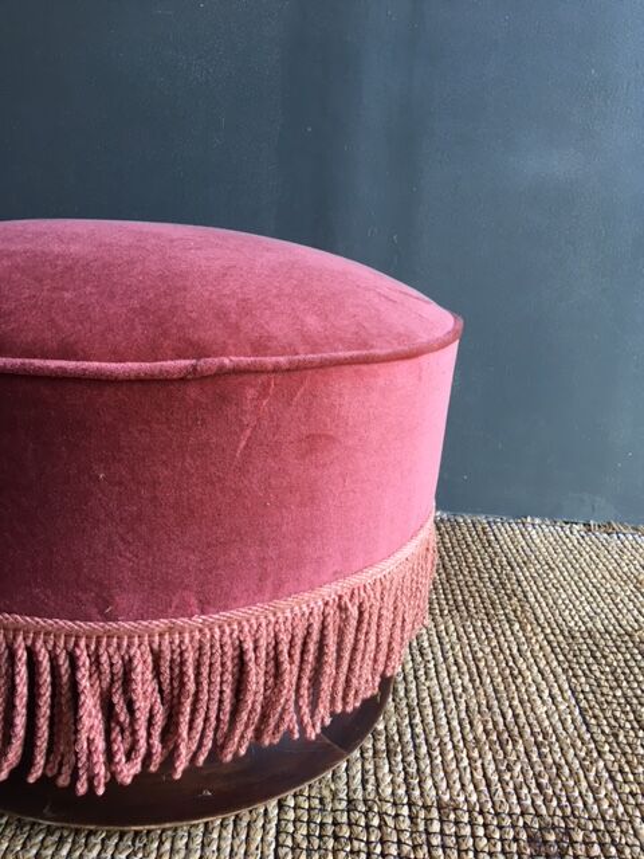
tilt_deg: -18.8
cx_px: 322
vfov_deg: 61.7
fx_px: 719
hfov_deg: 48.2
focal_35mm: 29
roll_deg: -3.9
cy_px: 430
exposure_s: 1/33
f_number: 2.2
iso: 32
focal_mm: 4.15
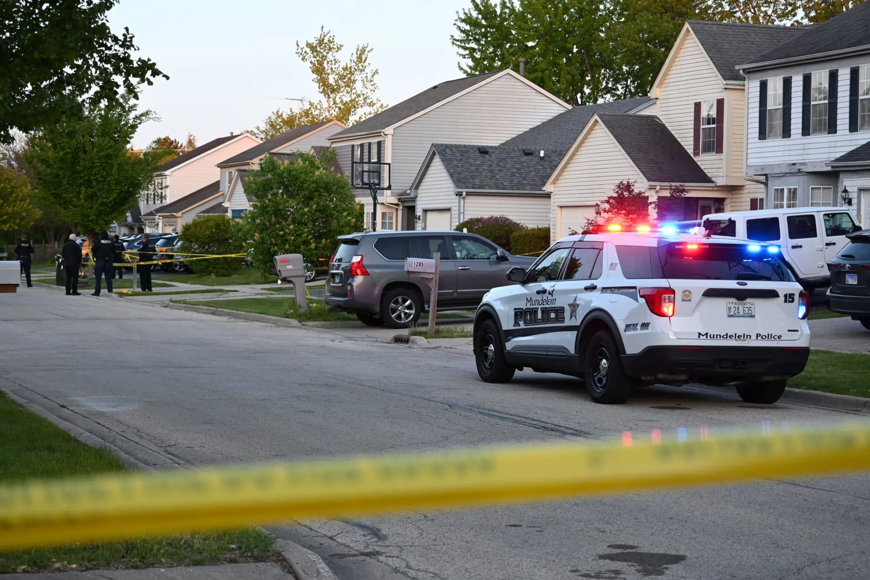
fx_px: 1812
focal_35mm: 75
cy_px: 290
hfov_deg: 27.0
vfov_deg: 18.2
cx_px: 435
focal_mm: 50
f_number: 4.5
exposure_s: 1/125
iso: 560
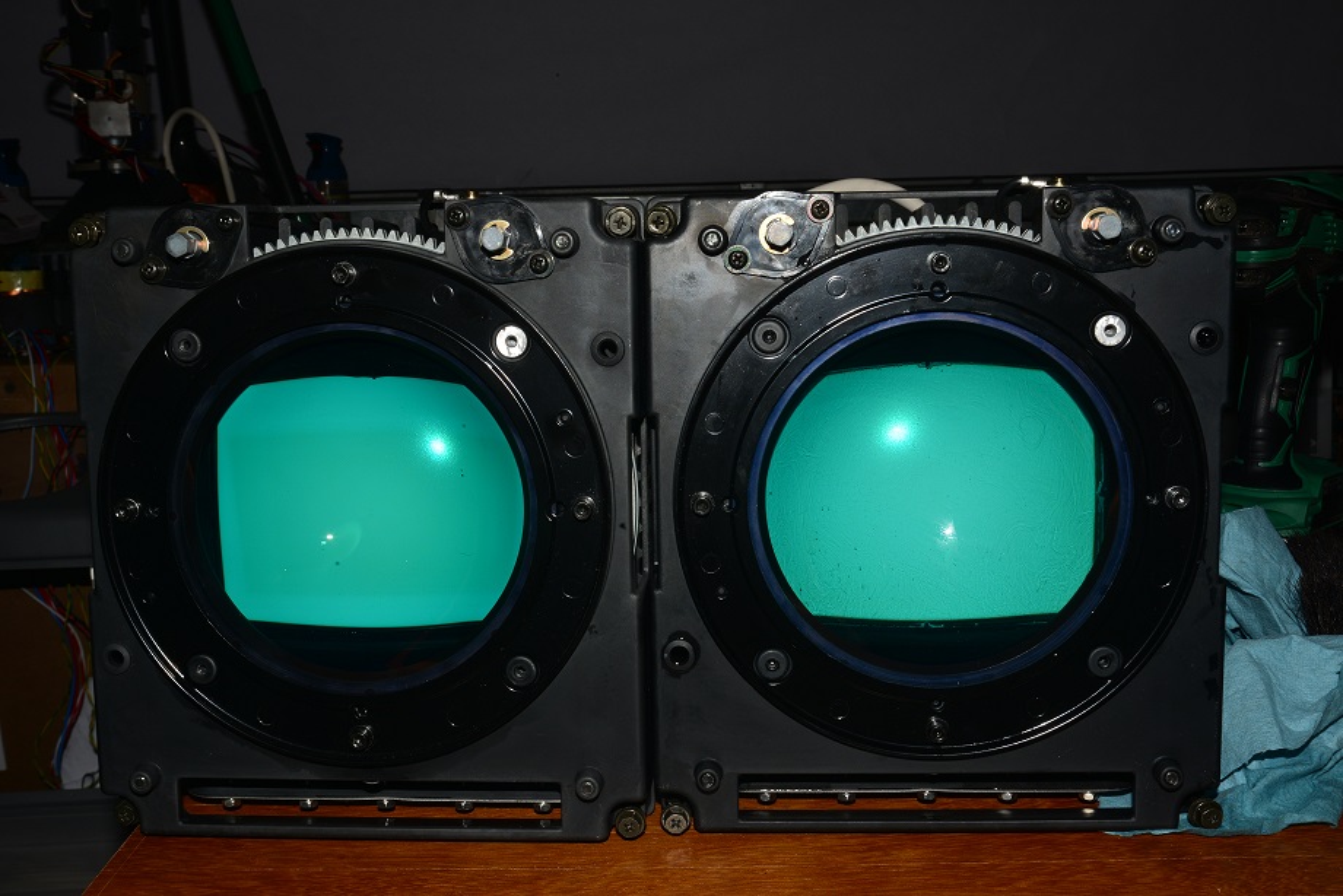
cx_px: 672
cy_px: 448
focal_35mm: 45
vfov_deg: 29.9
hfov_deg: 43.6
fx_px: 1679
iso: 250
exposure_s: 1/125
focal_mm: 45
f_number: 29
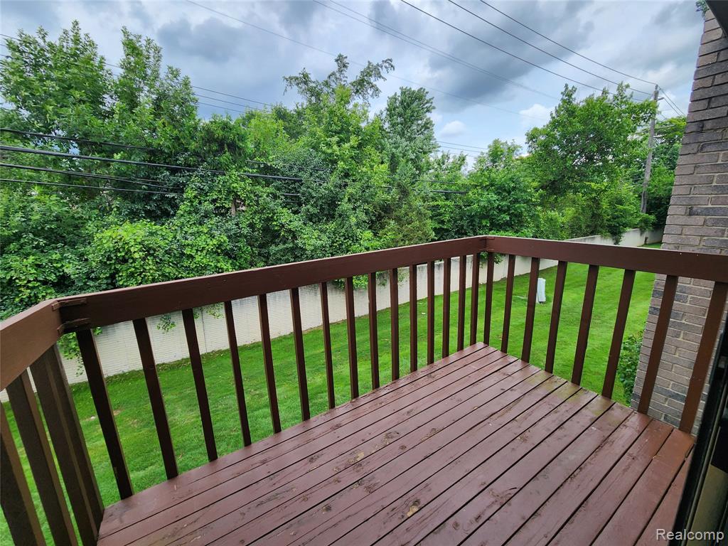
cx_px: 364
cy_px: 273
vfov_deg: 89.9
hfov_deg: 106.2
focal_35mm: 13
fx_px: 273
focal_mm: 2.2
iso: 50
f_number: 2.2
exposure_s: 1/609
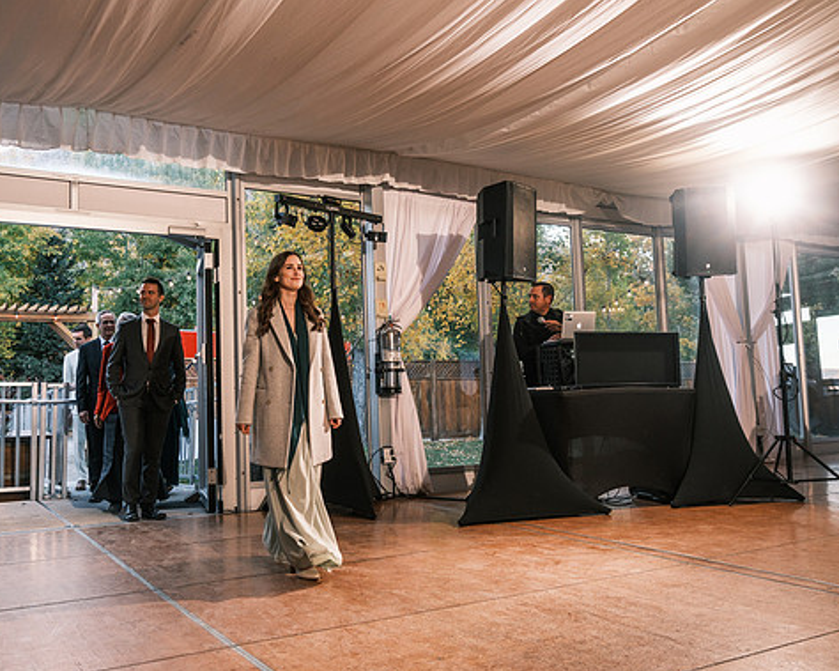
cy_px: 341
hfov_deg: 56.7
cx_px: 331
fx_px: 770
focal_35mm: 31
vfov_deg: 47.1
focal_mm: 18
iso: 400
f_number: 2.8
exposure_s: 1/250
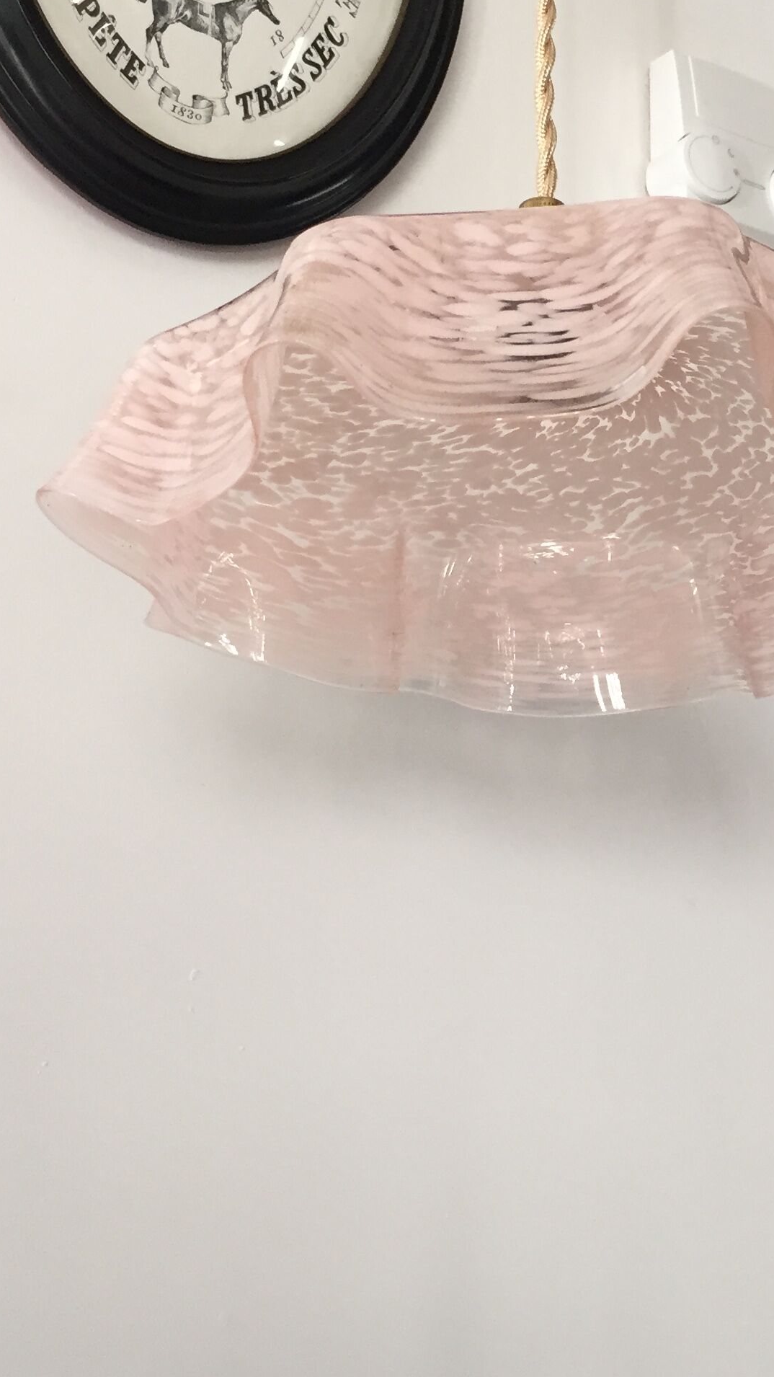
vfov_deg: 38.4
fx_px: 1971
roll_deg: -0.2
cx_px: 579
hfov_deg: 22.0
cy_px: 570
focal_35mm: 54
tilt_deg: +17.7
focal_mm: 4.15
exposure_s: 1/33
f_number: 2.2
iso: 50
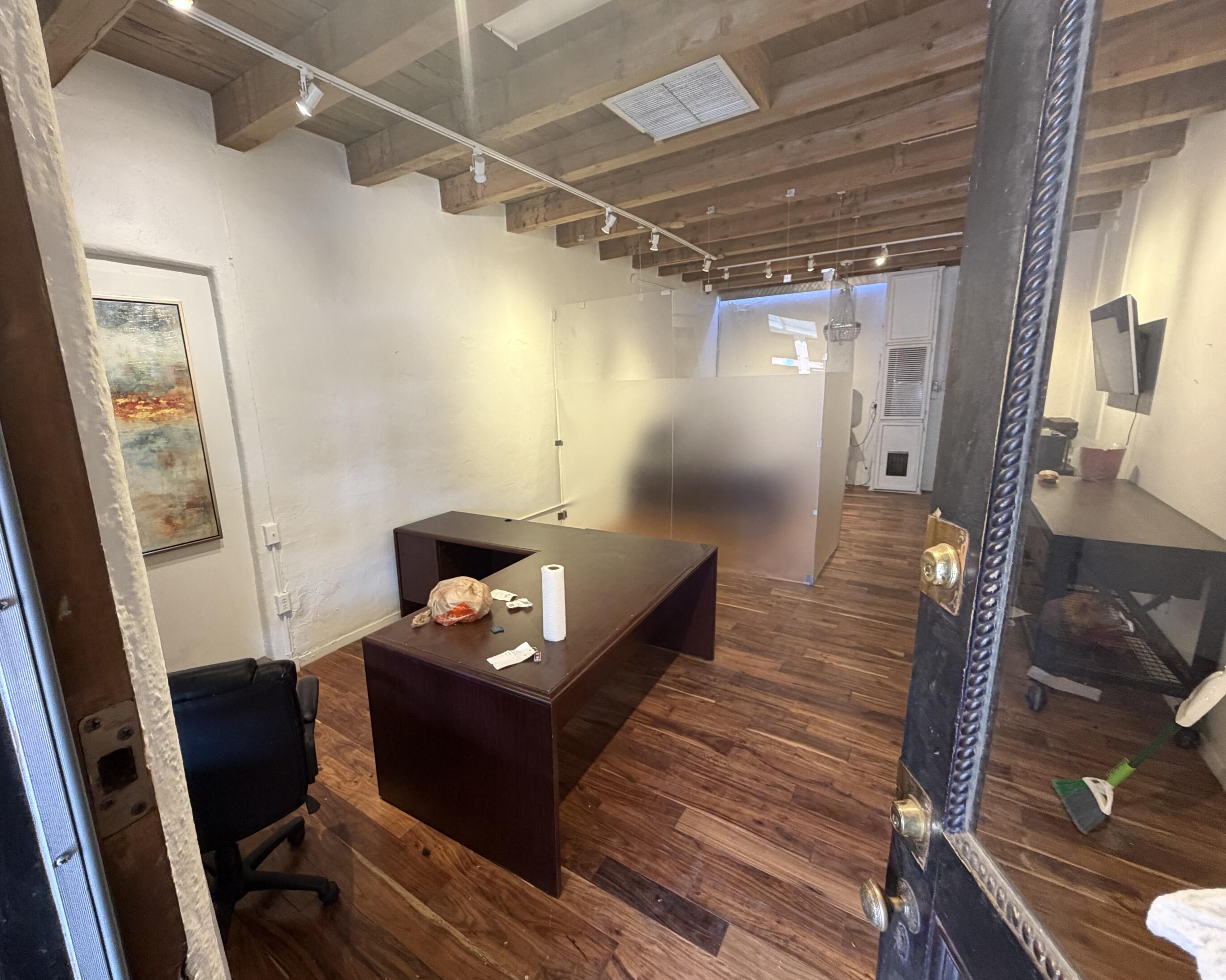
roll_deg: +1.6
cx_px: 561
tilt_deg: -12.0
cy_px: 497
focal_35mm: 15
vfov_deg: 84.0
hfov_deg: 96.6
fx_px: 544
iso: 320
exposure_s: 1/60
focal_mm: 2.22
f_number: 2.2
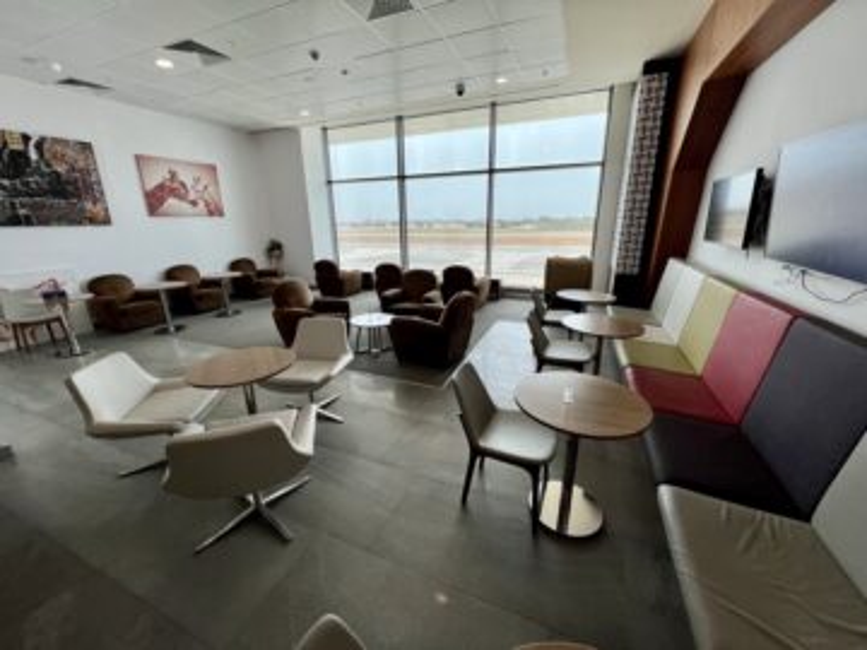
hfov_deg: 106.2
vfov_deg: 89.9
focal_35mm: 13
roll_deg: +0.5
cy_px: 325
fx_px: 326
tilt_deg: -17.2
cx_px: 434
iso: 32
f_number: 1.8
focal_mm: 1.57
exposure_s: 1/329
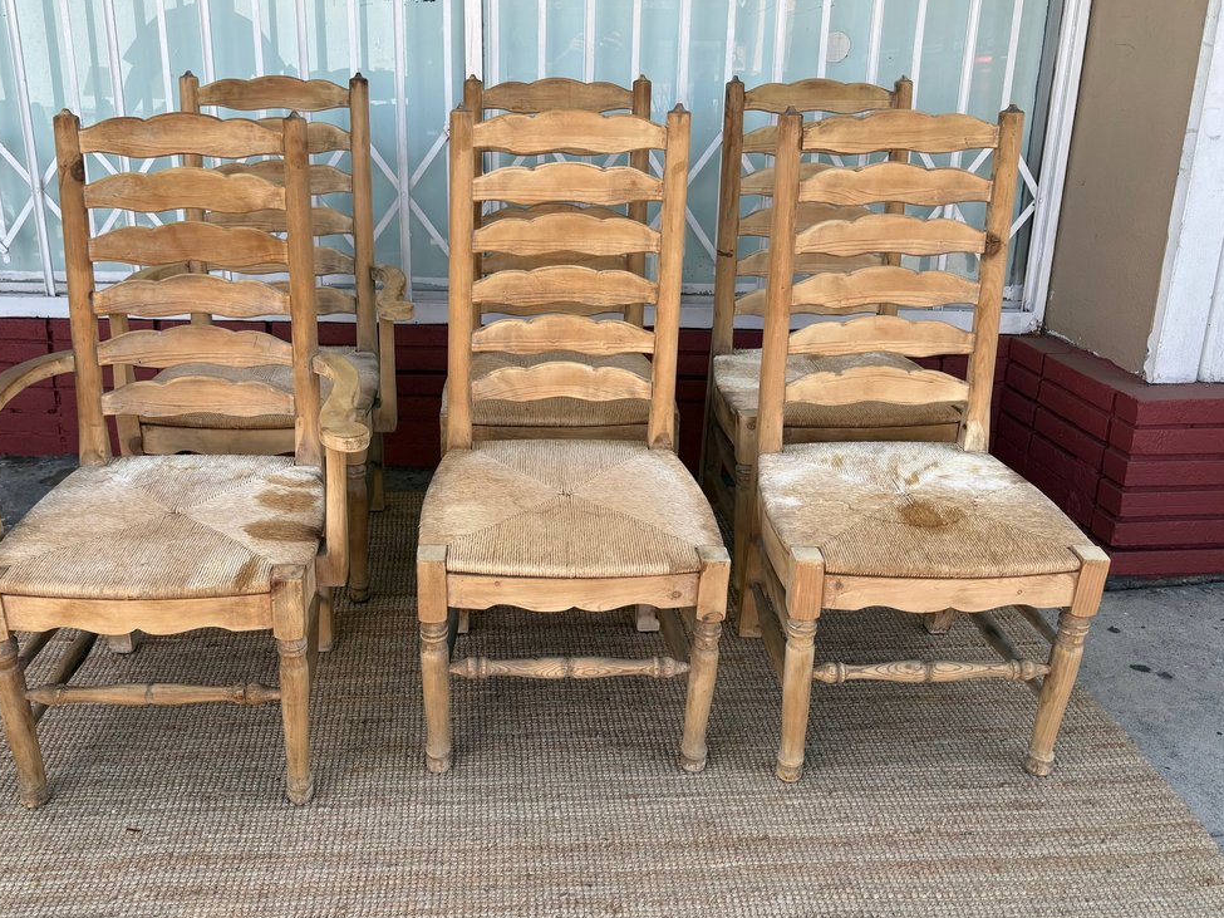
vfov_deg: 44.1
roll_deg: +0.2
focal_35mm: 32
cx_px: 513
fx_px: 1131
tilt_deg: -18.0
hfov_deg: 56.5
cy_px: 412
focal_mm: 5.96
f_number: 1.6
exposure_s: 1/552
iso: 50
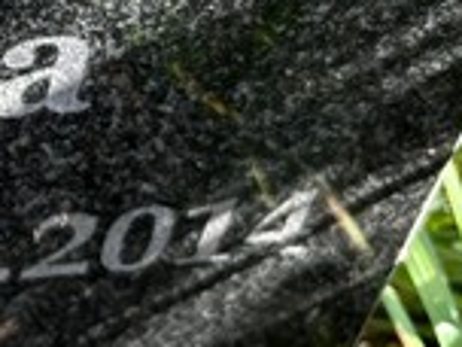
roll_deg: -1.5
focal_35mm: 137
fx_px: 1828
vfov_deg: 10.6
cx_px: -392
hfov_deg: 12.9
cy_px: -97
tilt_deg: -44.1
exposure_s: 1/274
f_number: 1.6
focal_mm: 5.96
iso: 50
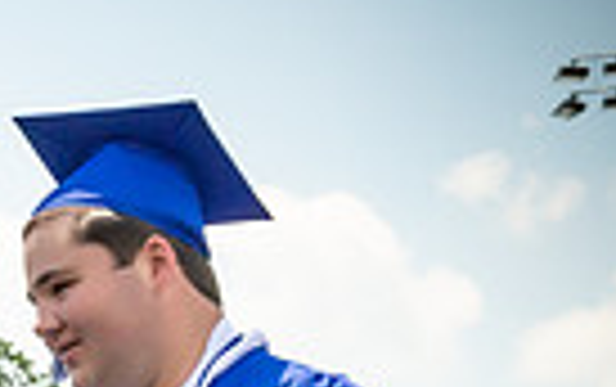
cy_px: 851
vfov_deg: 4.7
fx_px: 4656
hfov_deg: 7.4
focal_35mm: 277
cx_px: -453
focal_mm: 27
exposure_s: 1/800
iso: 200
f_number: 7.1
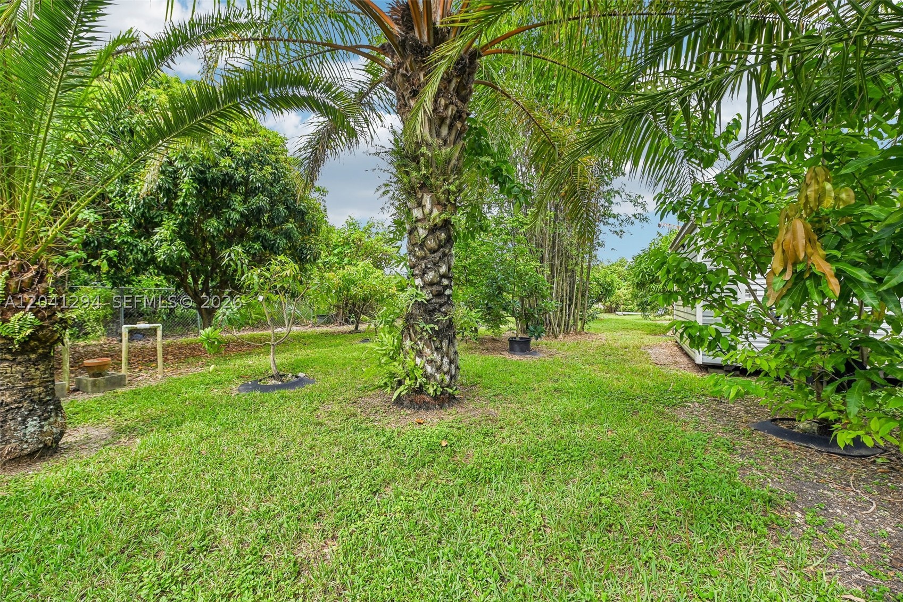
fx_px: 351
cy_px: 301
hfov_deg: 104.3
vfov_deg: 81.2
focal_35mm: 14
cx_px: 452
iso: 100
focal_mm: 14
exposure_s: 1/125
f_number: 6.3
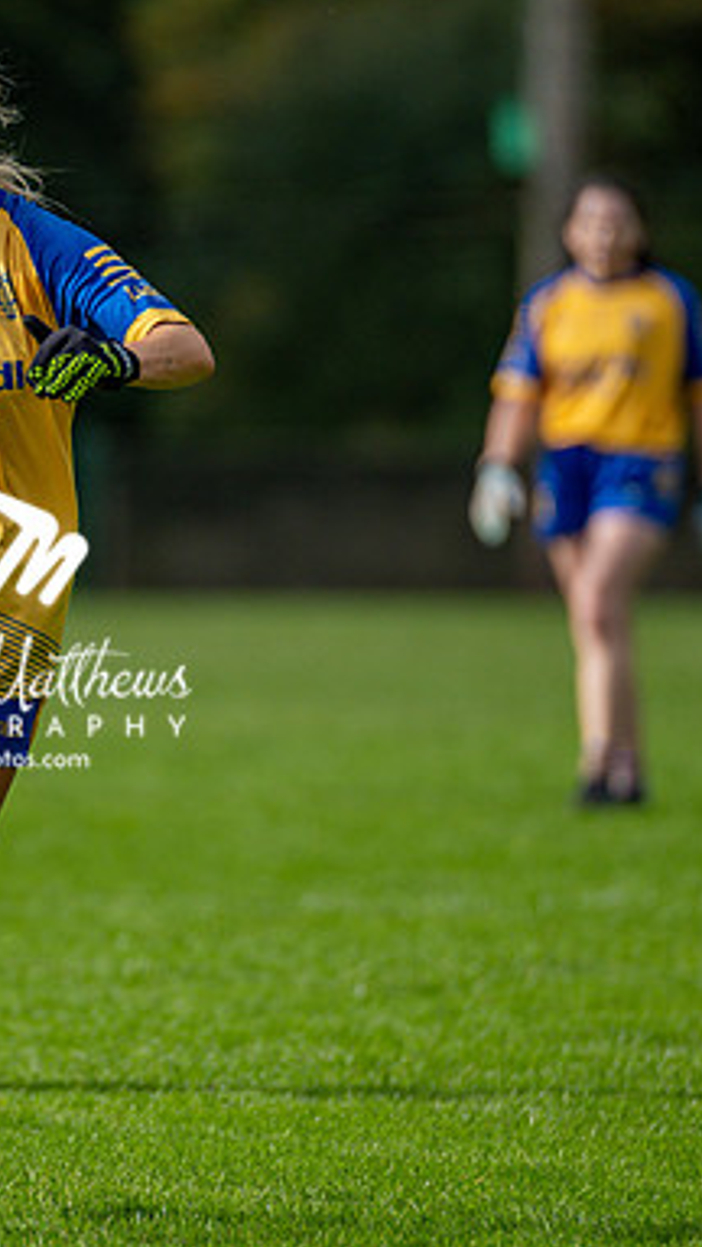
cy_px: 624
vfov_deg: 3.0
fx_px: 23561
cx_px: -29
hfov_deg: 1.7
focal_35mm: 712
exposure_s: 1/3200
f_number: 2.8
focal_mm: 300
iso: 200
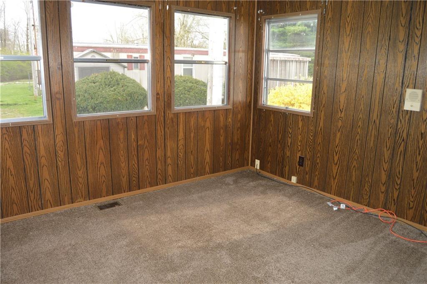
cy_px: 142
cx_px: 214
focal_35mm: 27
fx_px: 320
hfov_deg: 67.4
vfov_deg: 47.8
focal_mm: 18
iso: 250
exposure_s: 1/125
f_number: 4
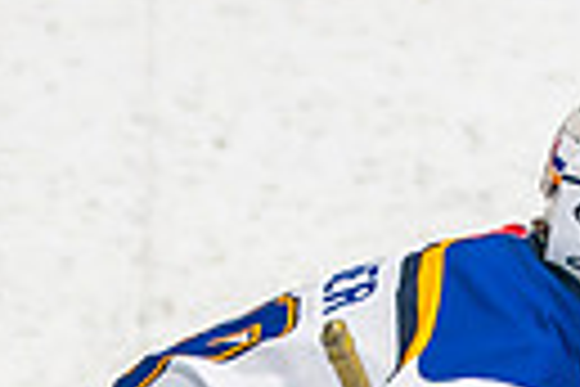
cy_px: 831
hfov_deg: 2.2
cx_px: 570
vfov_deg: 1.4
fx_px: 15433
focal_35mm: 958
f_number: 2.8
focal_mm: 115
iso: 400
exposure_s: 1/640
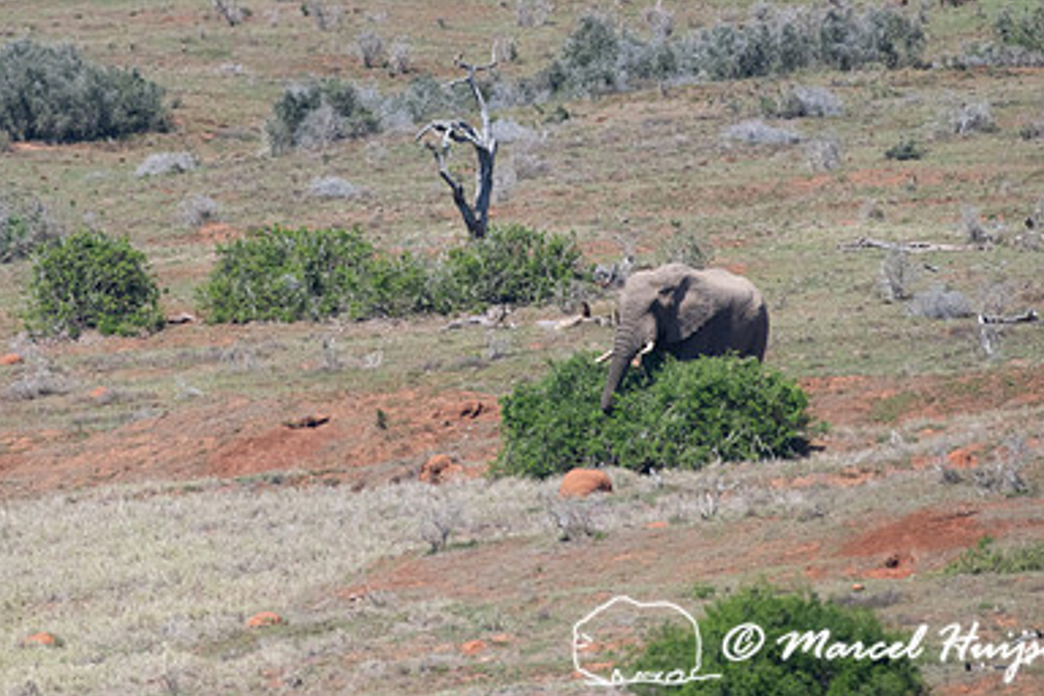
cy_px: 150
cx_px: 300
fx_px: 27403
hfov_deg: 2.2
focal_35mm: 945
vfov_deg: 1.5
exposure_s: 1/4000
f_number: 7.1
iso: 1000
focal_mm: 600
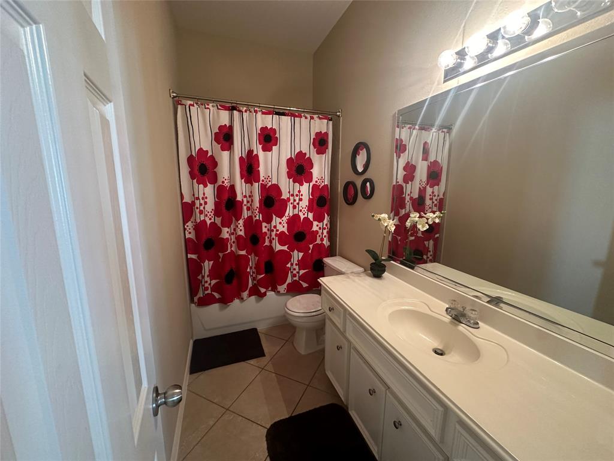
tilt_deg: -9.9
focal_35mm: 14
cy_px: 230
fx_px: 248
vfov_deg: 85.7
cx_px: 307
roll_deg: -0.4
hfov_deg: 102.1
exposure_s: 1/60
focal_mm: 2.22
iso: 400
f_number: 2.2
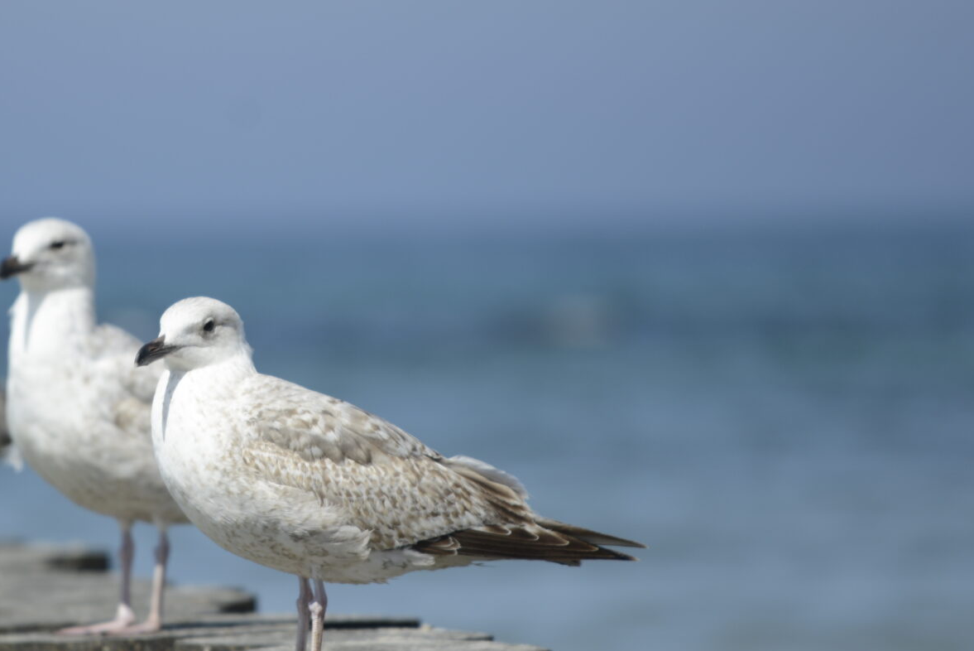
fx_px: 11774
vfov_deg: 3.2
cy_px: 323
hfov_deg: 4.7
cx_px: 223
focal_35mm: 435
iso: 125
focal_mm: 200
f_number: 4
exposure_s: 1/1600
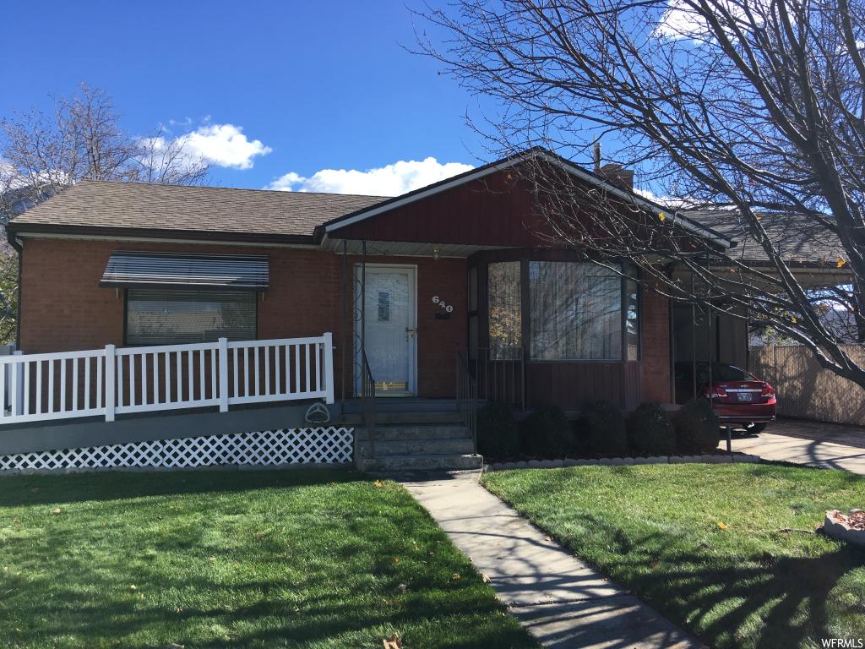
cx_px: 432
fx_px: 725
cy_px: 324
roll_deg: -0.9
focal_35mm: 29
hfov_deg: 61.7
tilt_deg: +3.3
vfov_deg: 48.2
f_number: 2.2
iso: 25
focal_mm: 4.15
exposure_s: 1/793
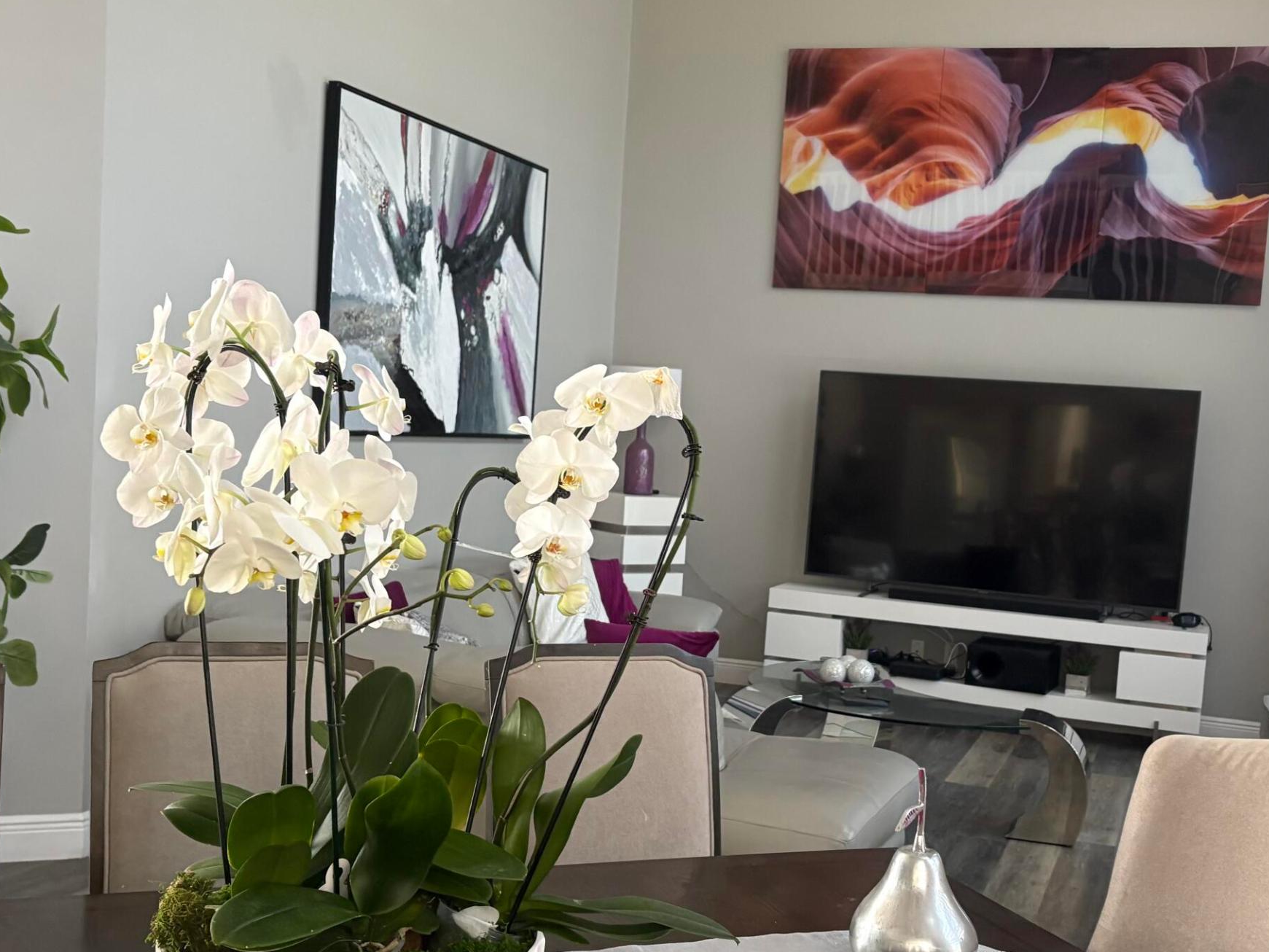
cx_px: 684
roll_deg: -3.6
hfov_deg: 43.8
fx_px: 1576
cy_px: 573
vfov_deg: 33.5
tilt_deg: -4.4
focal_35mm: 43
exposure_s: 1/60
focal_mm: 5.96
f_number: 1.6
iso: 250
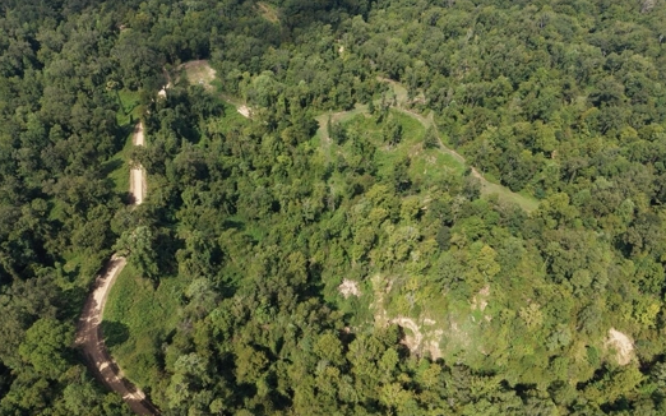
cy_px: 207
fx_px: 472
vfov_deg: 47.6
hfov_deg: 70.4
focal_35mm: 26
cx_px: 334
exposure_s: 1/2000
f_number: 1.8
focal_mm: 8.67
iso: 100
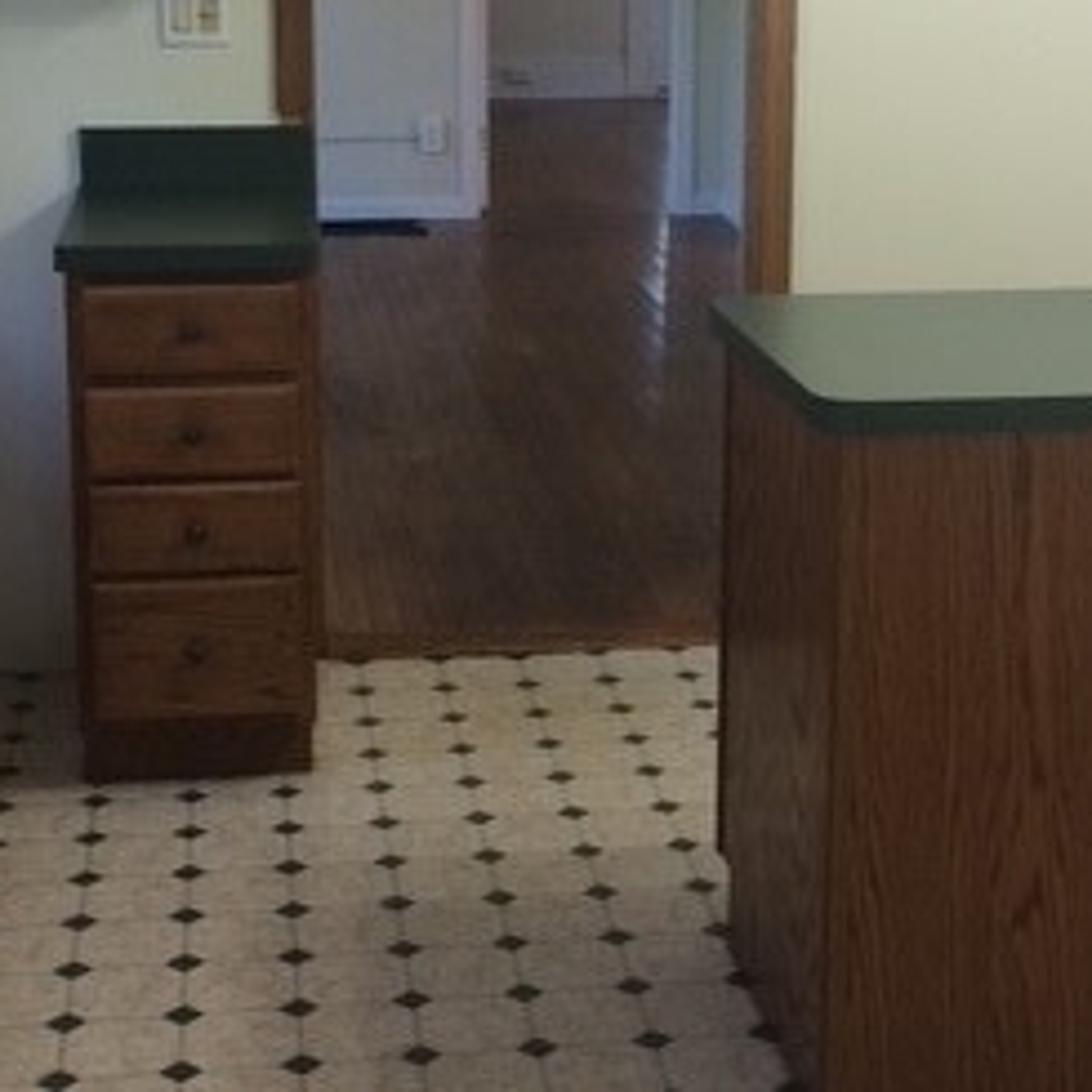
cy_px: 383
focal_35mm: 67
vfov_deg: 25.6
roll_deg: +1.7
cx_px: 588
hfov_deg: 25.7
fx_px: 2391
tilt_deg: -15.3
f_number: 2.2
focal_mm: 4.15
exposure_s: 1/30
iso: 80
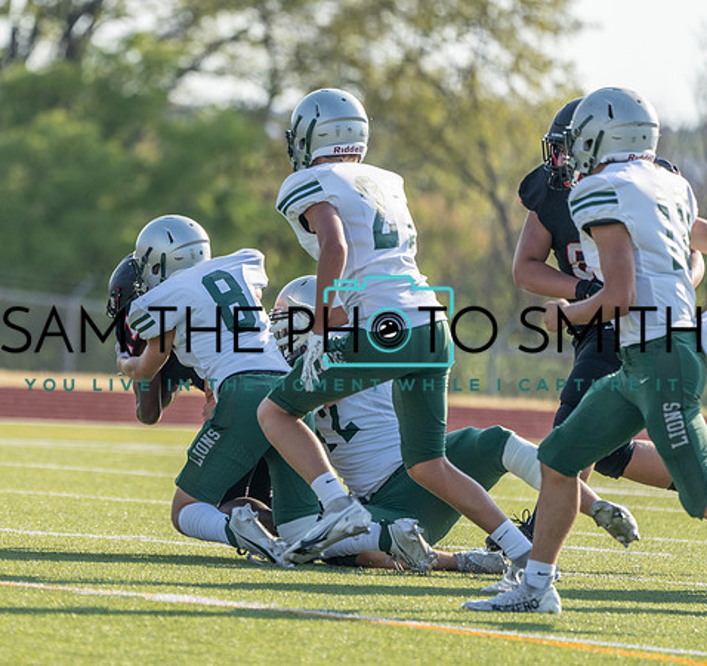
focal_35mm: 542
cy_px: 301
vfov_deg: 3.1
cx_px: 160
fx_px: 12159
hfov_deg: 3.3
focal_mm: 400
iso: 400
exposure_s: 1/1250
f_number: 5.6
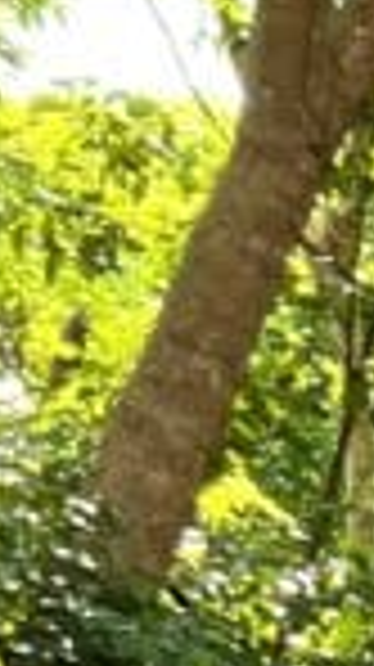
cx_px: 1491
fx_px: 3463
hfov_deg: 5.4
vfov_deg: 9.8
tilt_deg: -9.4
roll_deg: +0.5
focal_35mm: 196
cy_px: 1557
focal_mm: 5.7
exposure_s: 1/169
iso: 40
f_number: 1.5
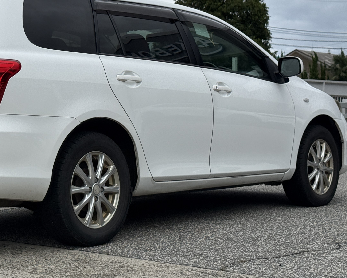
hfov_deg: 21.7
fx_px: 894
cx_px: 75
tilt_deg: +2.8
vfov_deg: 17.6
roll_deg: +0.1
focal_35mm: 87
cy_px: 86
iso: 100
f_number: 1.78
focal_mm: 6.76
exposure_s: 1/9901
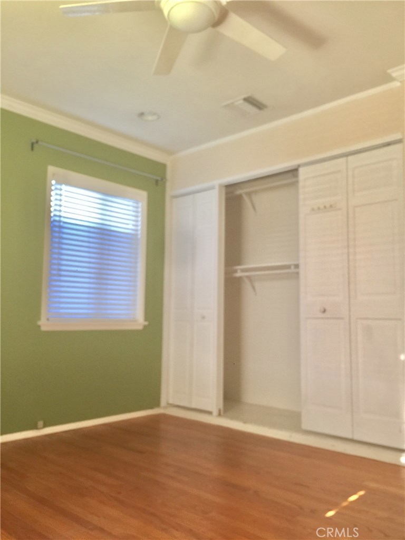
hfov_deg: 48.2
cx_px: 202
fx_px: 452
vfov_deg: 61.7
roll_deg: -1.4
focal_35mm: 29
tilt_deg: +7.0
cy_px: 270
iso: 64
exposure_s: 1/15
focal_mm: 4.15
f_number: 2.2
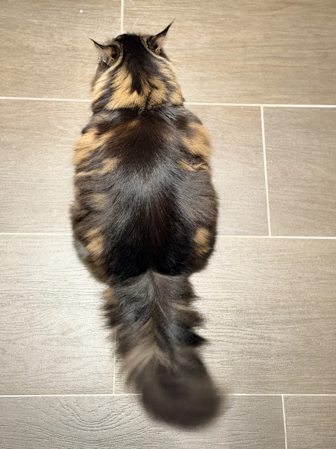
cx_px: 168
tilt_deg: -68.6
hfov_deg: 30.3
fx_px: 621
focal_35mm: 48
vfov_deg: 39.7
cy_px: 224
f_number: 1.78
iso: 320
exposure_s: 1/33
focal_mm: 6.76
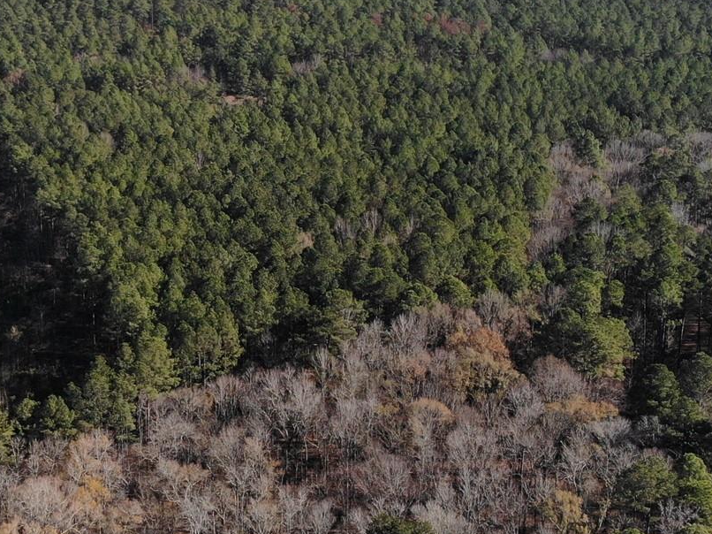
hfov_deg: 31.5
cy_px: 161
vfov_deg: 23.9
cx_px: 244
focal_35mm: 61
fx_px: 1254
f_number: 2.8
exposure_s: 1/657
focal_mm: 4.5
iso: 100
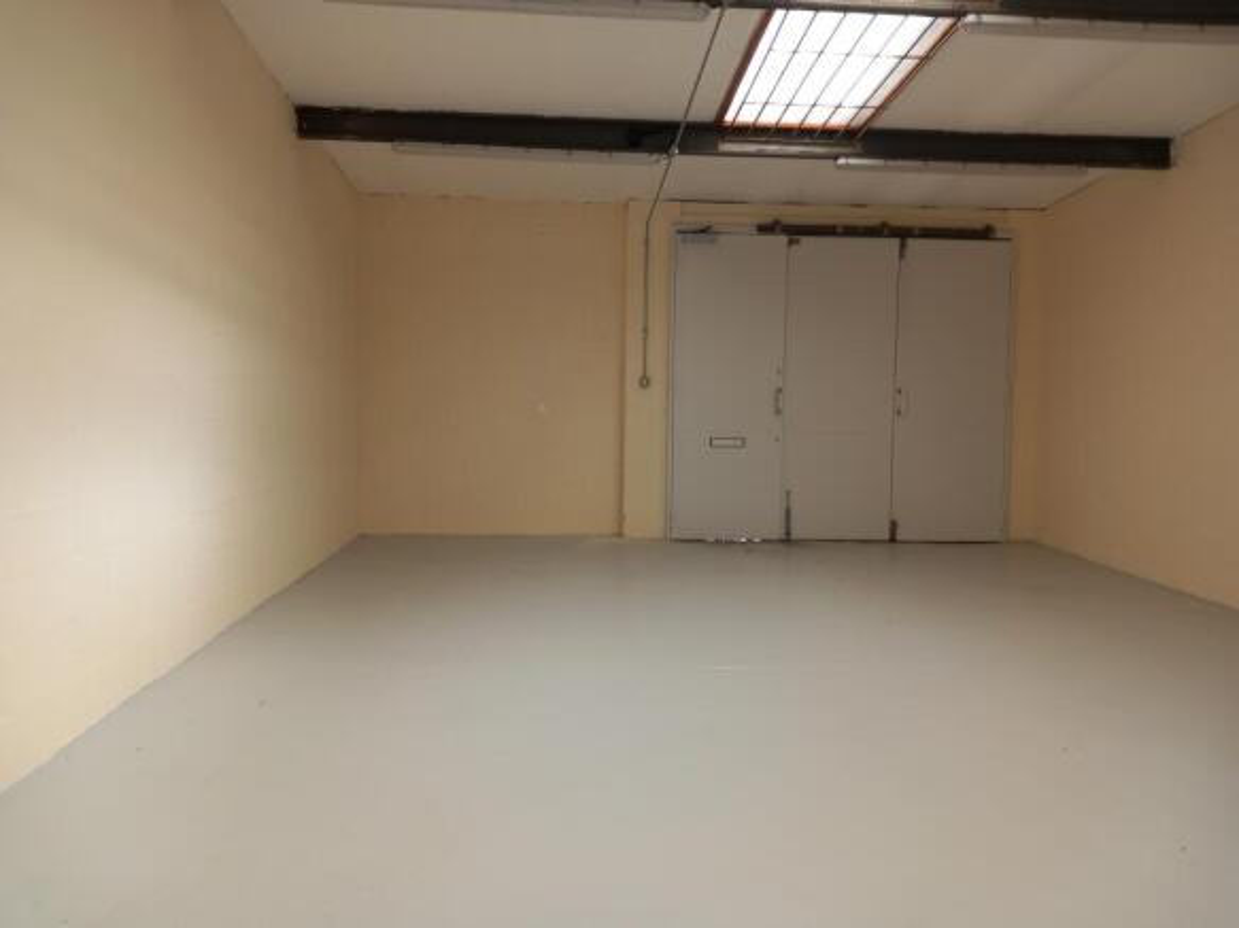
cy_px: 464
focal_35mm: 27
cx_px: 620
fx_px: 966
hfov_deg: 65.3
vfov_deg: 51.3
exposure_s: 1/50
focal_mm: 4
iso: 32
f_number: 1.8
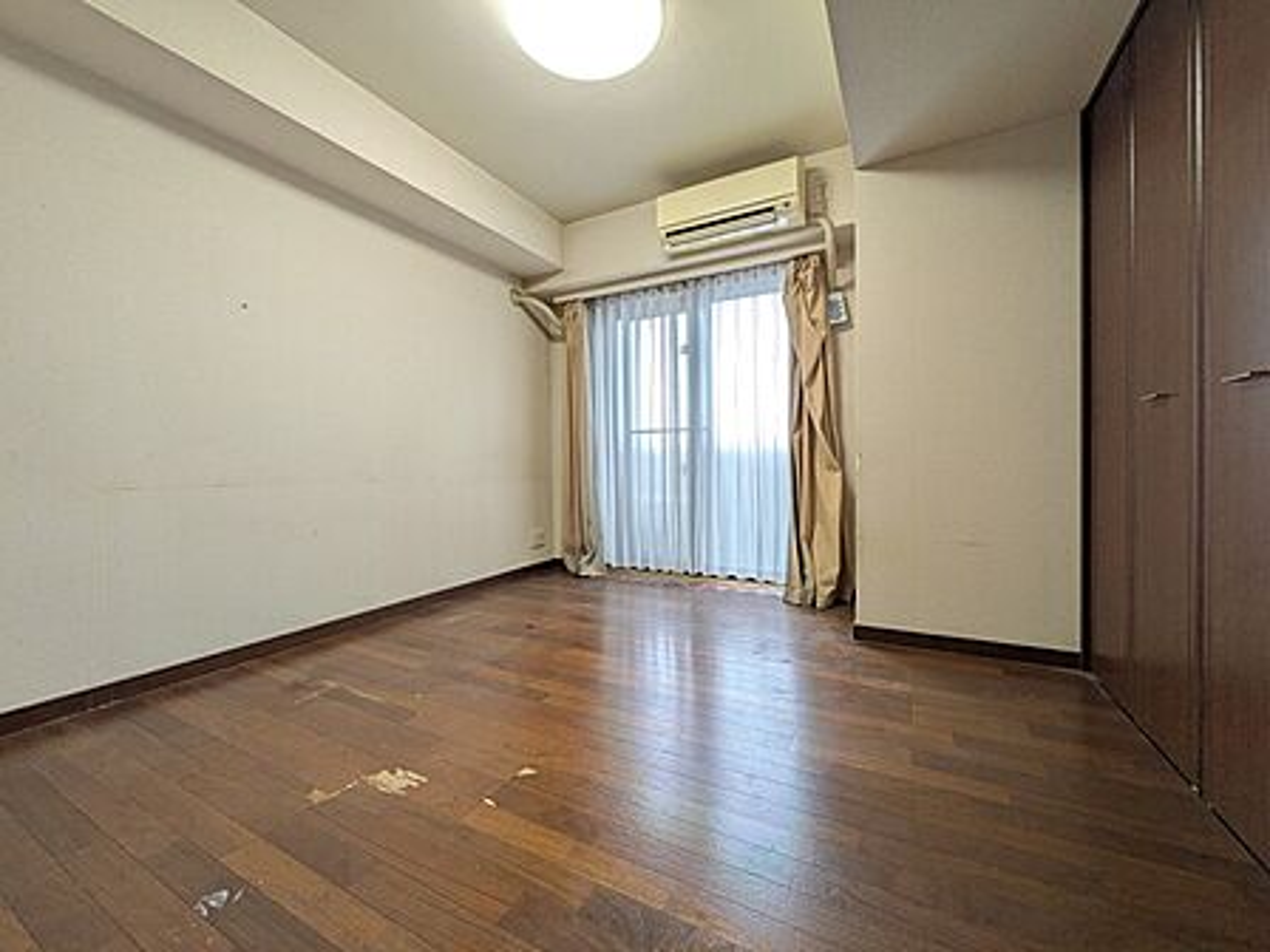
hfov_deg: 102.1
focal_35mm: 14
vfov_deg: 85.7
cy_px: 476
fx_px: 514
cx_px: 635
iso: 62
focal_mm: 1.83
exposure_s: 1/60
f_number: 2.2
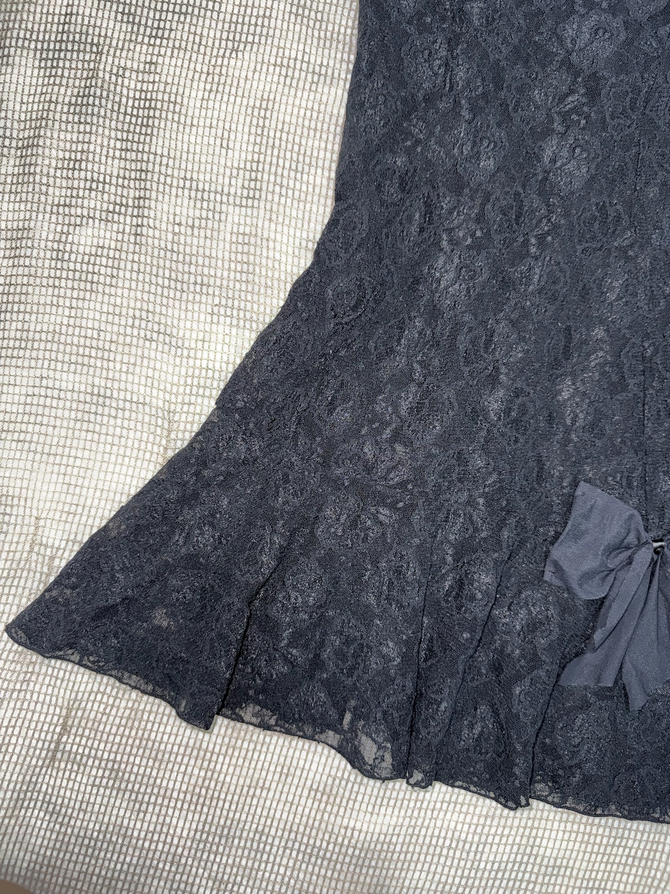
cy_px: 447
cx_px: 335
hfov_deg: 56.8
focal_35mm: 24
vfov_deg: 71.6
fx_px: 619
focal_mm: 6.76
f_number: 1.78
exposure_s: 1/13
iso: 100
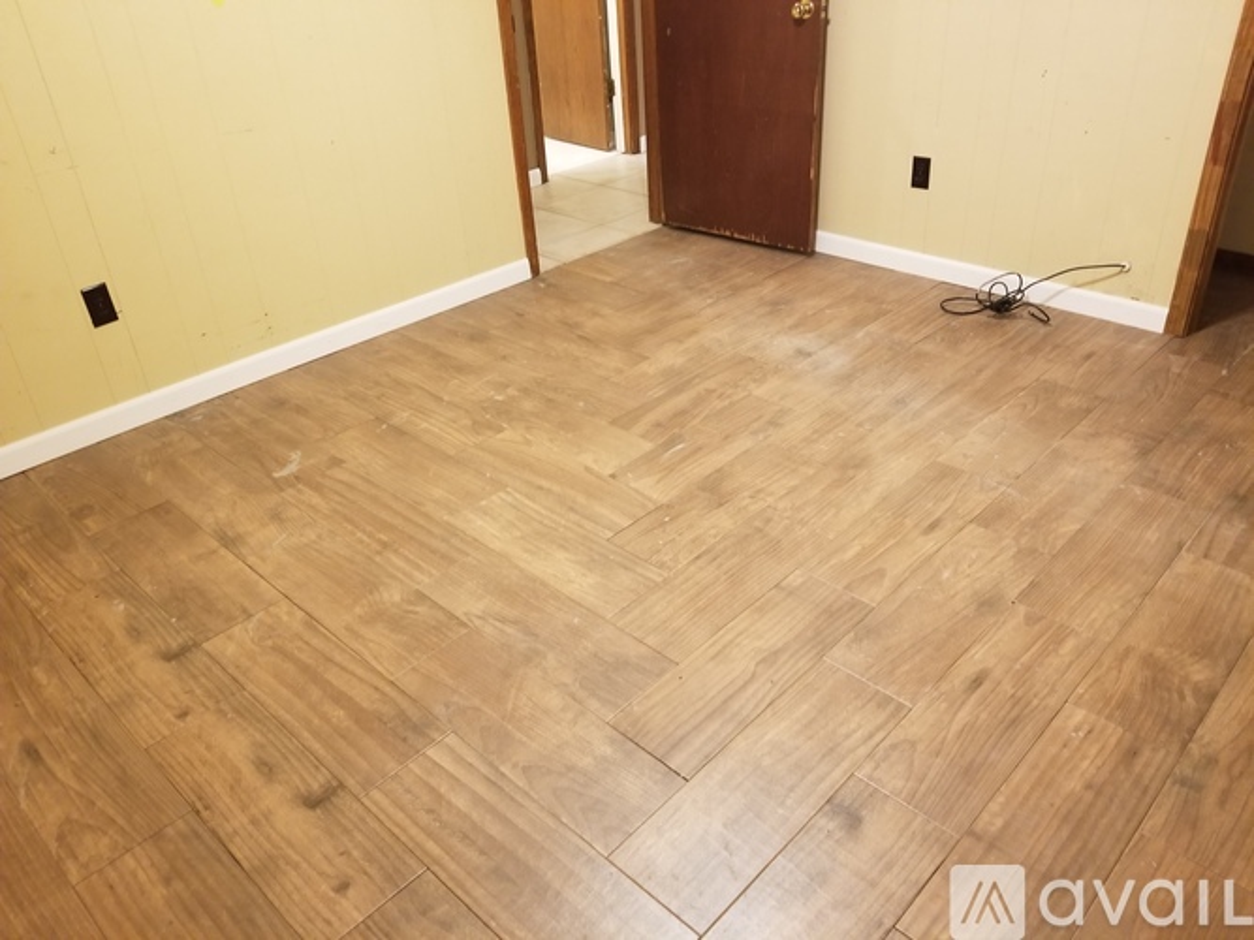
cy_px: 470
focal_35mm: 26
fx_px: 942
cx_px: 627
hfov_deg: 67.3
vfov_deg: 53.0
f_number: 1.7
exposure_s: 1/13
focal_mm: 4.3
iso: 200
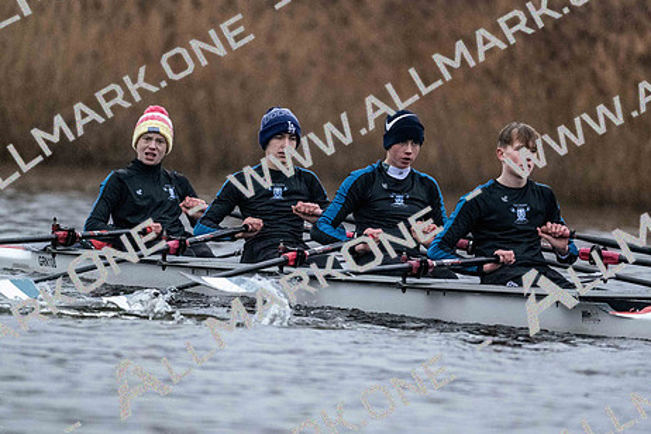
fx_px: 9077
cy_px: 202
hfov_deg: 4.1
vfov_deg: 2.7
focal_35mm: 502
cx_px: 402
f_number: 4.5
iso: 8000
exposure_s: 1/1600
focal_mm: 400
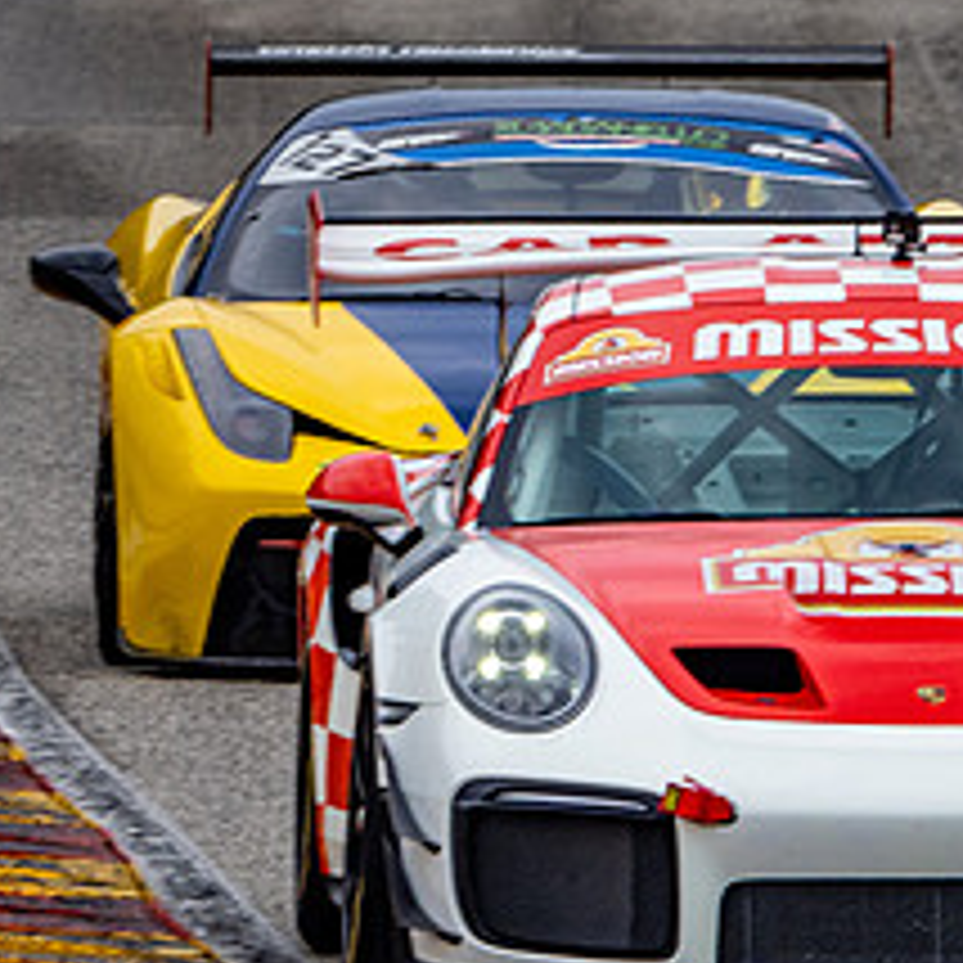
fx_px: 45260
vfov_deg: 1.2
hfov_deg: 1.2
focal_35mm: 1438
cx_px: 810
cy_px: 386
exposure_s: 1/400
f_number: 9
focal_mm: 300
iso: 400
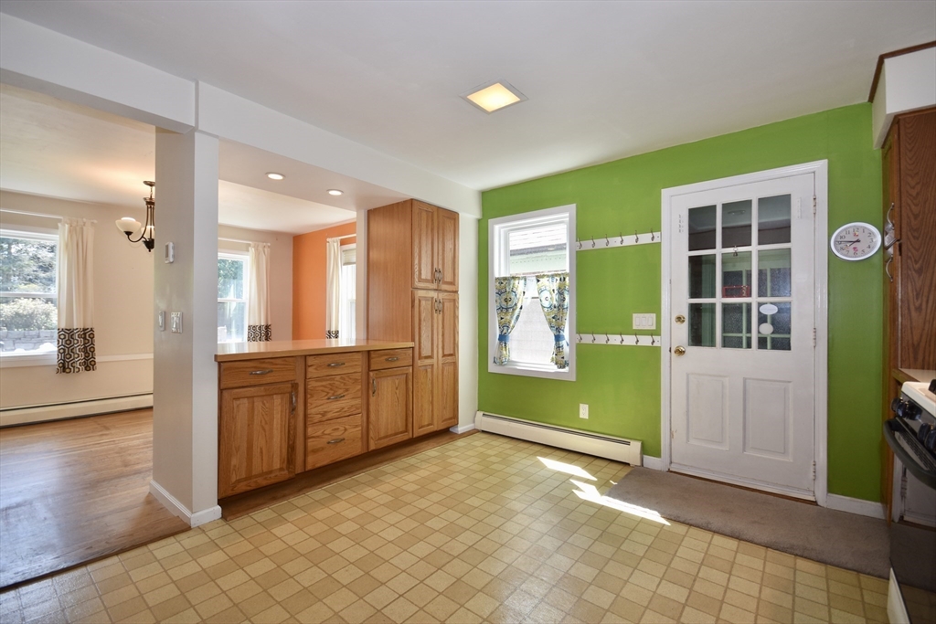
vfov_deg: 77.3
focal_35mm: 15
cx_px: 468
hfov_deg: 100.4
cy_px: 312
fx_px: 390
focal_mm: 10
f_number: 4
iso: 200
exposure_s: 1/60
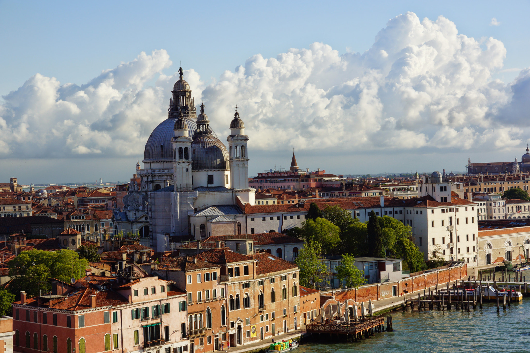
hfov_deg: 27.0
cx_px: 265
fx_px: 1104
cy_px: 176
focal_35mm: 75
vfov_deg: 18.2
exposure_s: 1/125
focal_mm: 50
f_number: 14
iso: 100
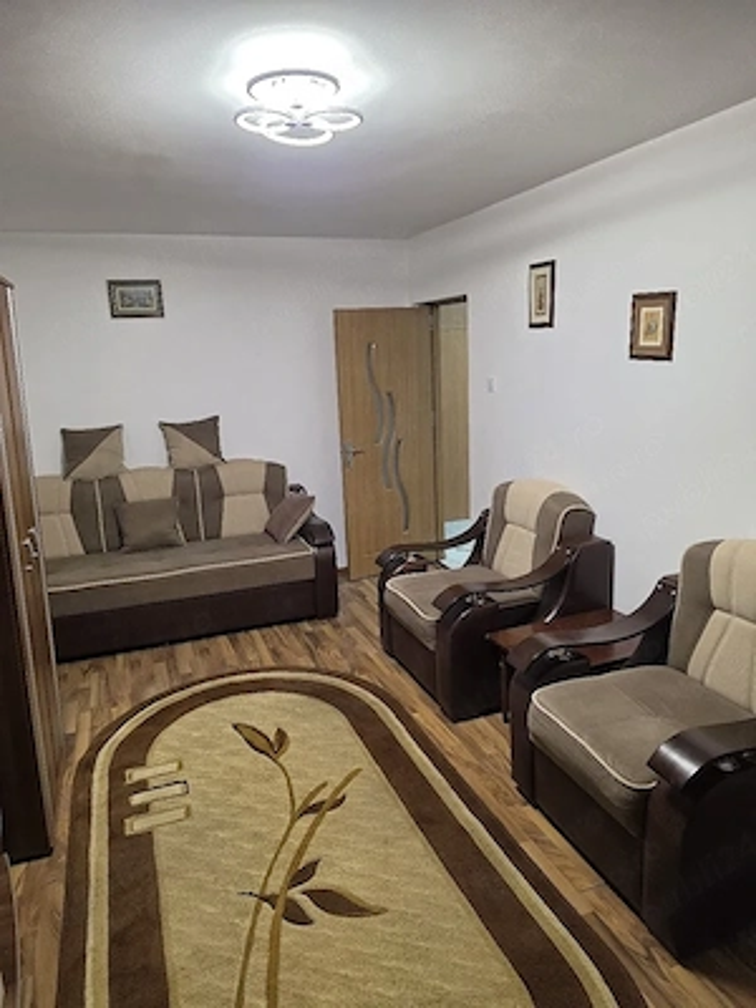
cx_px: 378
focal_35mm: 23
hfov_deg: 58.9
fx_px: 670
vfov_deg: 73.9
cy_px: 504
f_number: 1.4
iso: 100
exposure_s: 1/182
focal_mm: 6.5
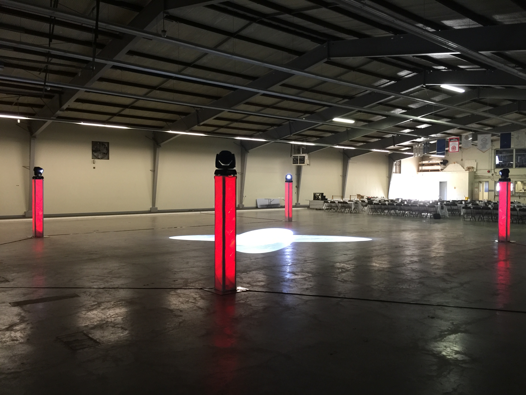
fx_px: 441
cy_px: 198
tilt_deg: -1.7
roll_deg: -0.8
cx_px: 263
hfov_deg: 61.7
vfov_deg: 48.2
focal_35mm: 29
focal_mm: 4.15
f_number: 2.2
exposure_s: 1/15
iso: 80
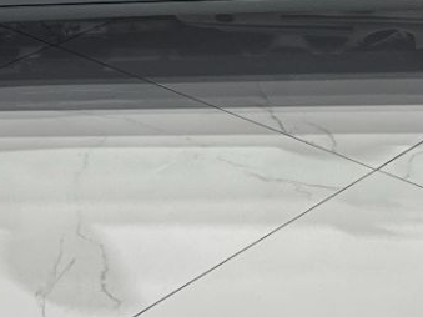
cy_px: -237
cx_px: 266
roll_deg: +0.5
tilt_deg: -13.8
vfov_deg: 10.3
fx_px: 1661
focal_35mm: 136
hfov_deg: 14.5
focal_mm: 6.86
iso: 200
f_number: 1.78
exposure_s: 1/120
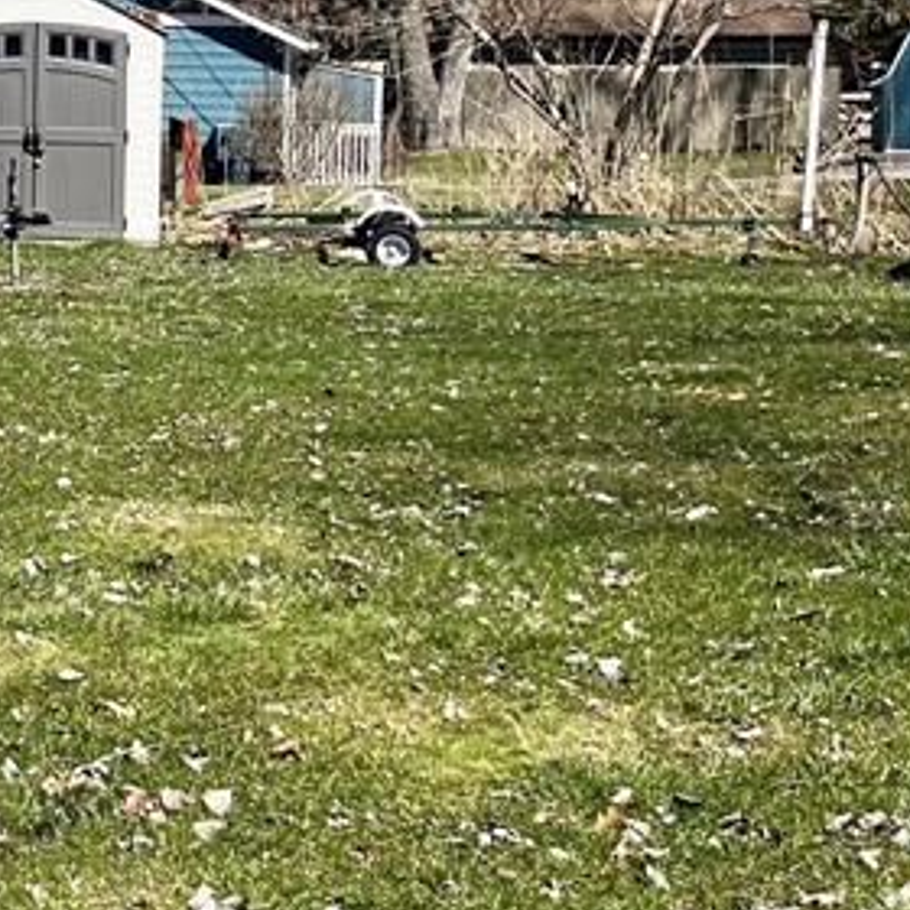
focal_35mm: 84
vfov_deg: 20.1
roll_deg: -1.0
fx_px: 2498
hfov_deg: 17.1
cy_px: 49
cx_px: -708
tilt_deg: -1.3
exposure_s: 1/3215
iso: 50
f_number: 1.6
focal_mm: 5.1
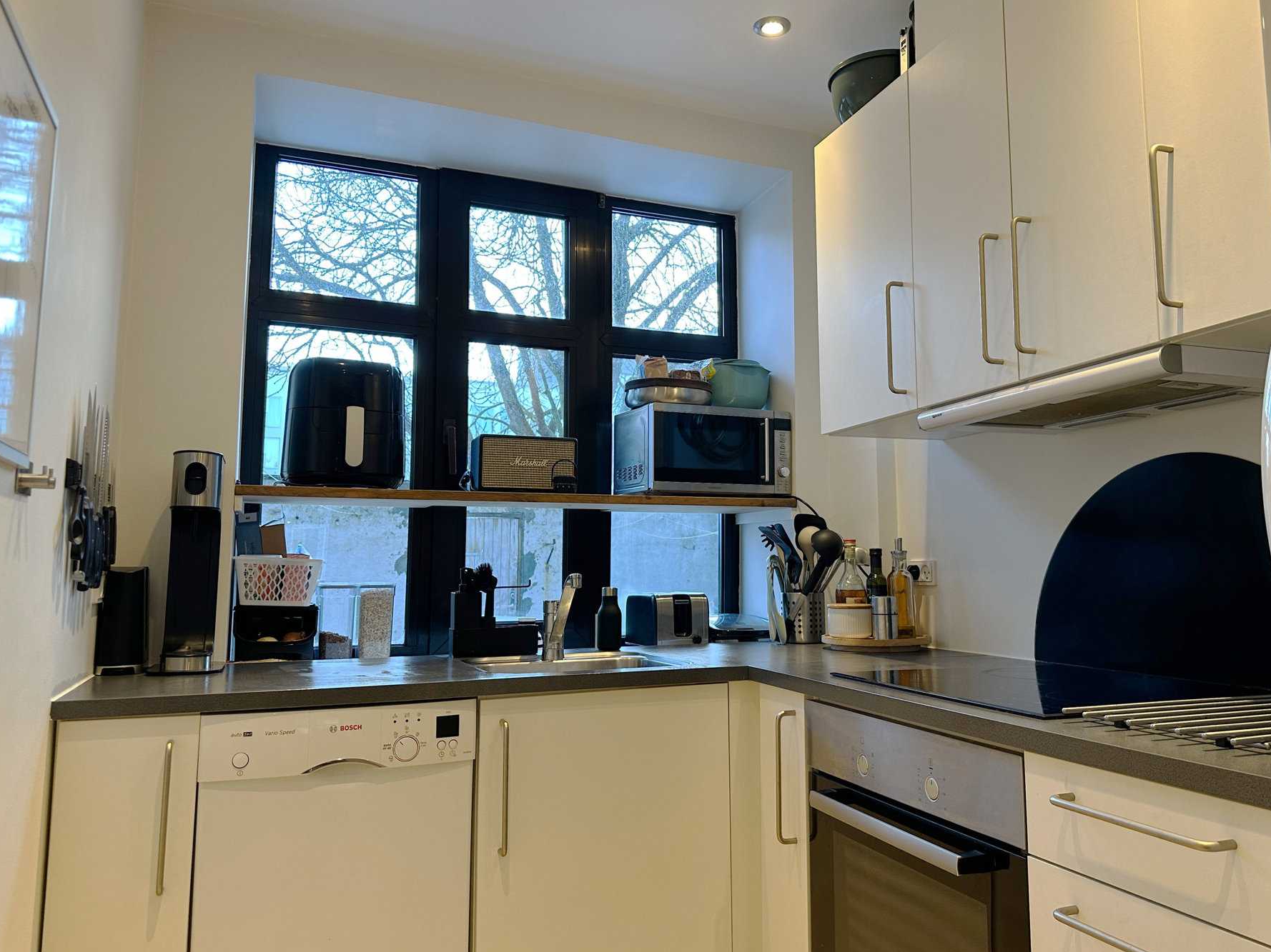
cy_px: 466
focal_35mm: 27
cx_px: 710
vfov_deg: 51.3
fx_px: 991
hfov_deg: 65.1
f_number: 1.78
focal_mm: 6.86
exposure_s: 1/121
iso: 160
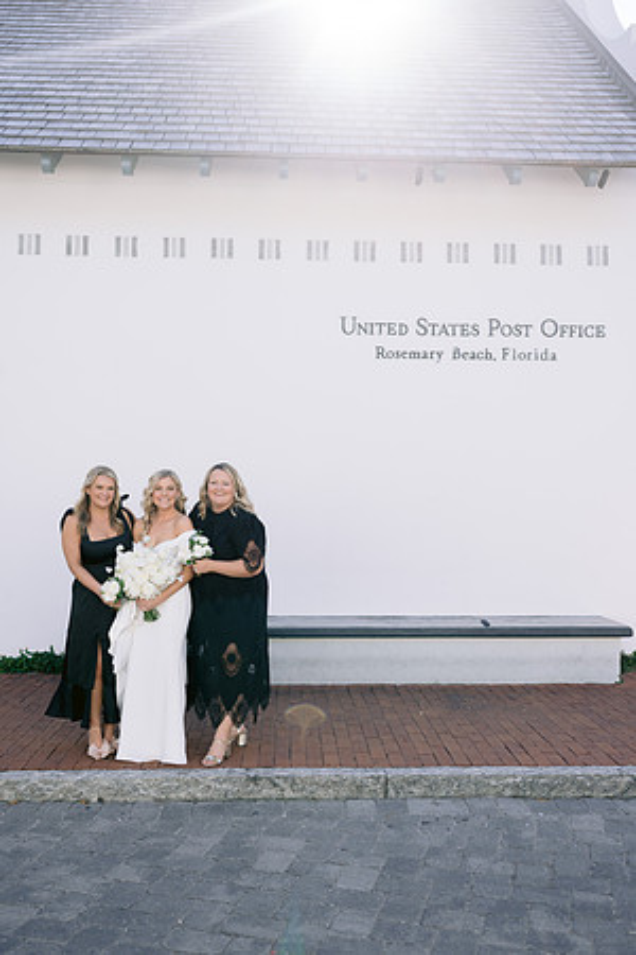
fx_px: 927
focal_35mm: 35
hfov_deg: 37.9
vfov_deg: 54.4
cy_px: 478
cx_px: 318
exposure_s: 1/500
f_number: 2.8
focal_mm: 35
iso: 80
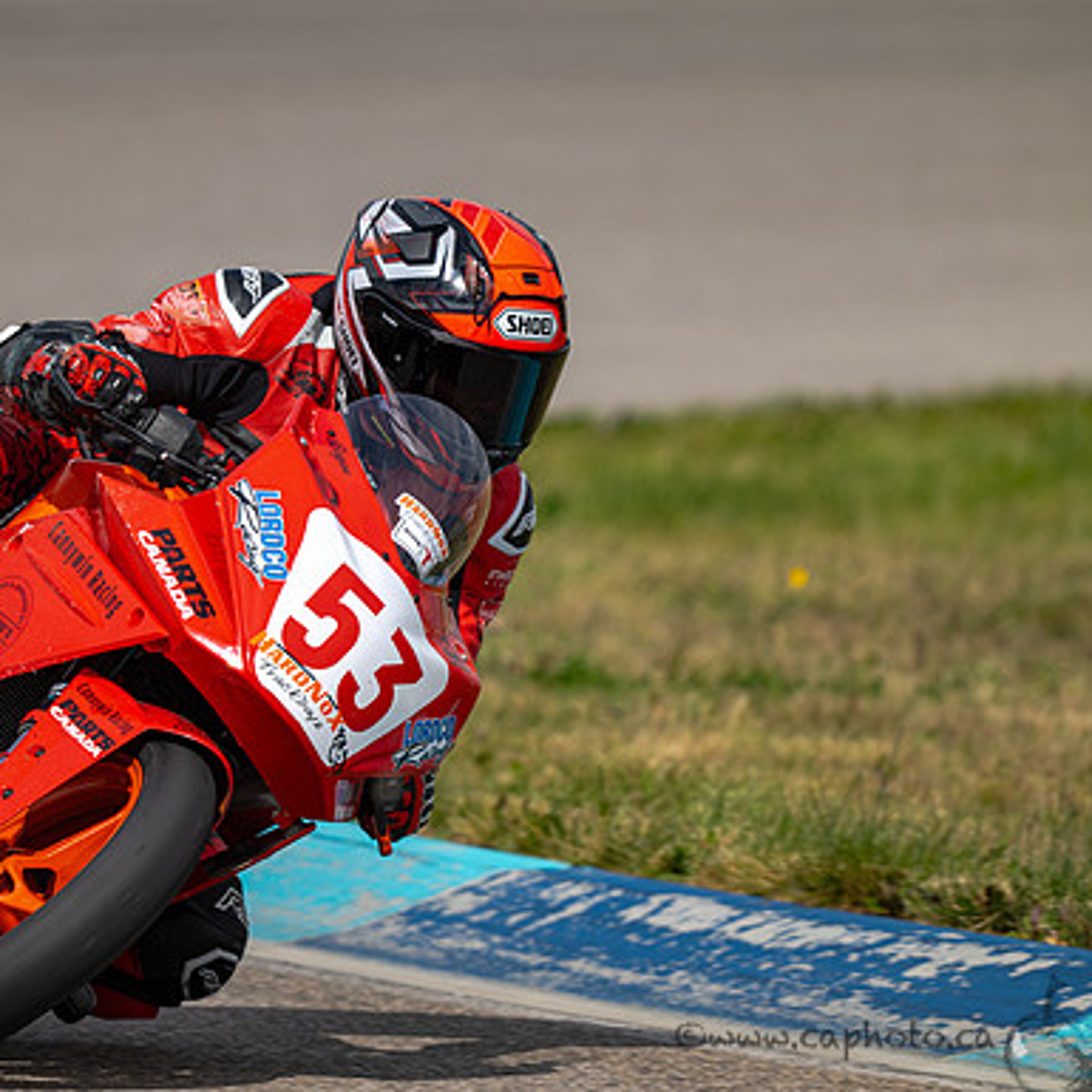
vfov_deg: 2.3
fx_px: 27446
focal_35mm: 769
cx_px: 286
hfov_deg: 2.3
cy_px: 546
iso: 110
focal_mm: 600
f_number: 6.3
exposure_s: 1/1250
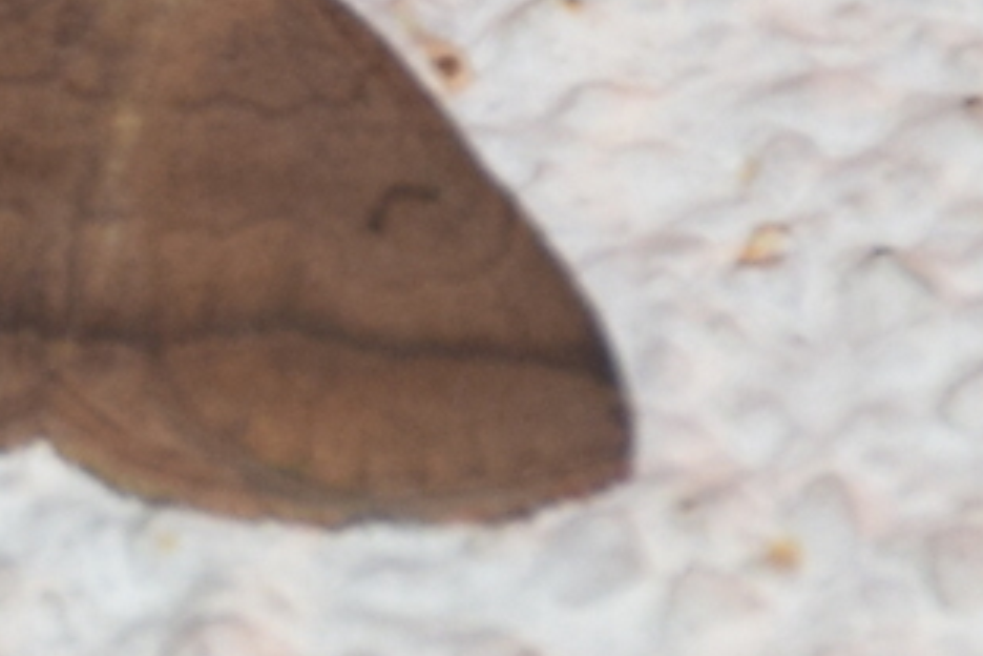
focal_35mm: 646
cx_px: -123
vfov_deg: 2.1
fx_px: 17638
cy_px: 246
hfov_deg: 3.2
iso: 320
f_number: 7.1
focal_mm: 140
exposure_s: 1/60
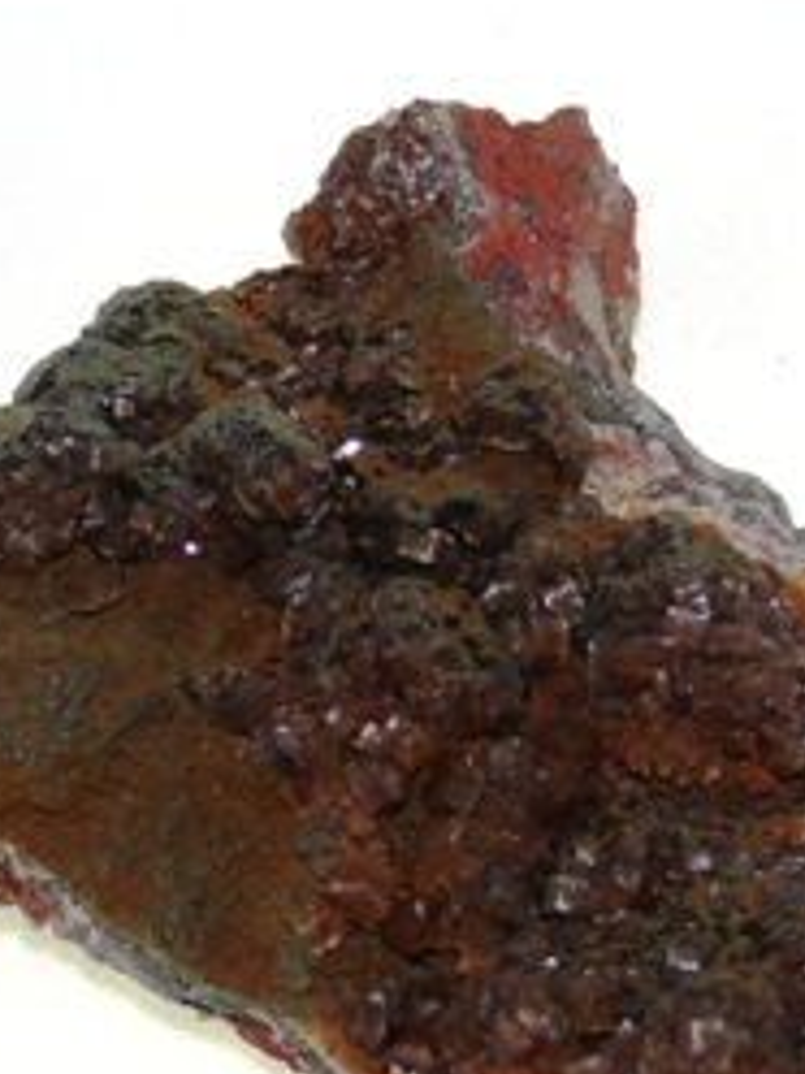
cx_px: 415
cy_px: 721
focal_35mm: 167
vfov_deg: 11.8
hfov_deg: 8.9
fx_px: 5178
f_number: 4
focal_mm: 20.5
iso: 100
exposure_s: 1/400
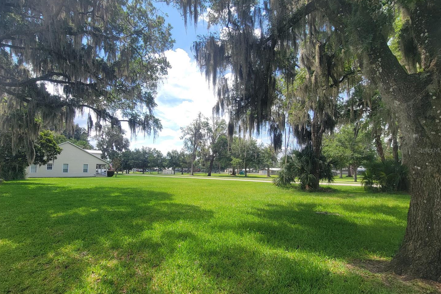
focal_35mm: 15
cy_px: 150
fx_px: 184
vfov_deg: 77.3
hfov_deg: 100.2
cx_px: 202
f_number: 2.2
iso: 50
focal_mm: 2.2
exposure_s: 1/1087
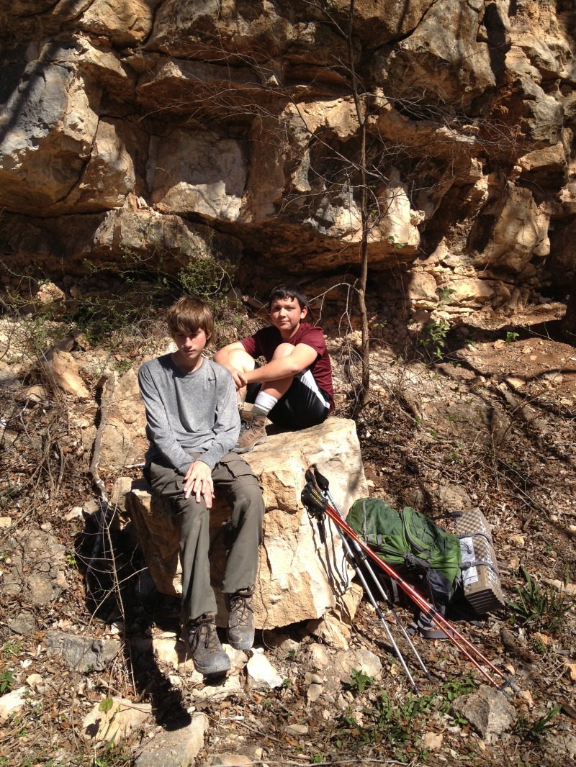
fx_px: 776
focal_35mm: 35
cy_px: 384
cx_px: 288
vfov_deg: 52.6
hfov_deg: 40.7
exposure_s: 1/1151
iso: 50
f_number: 2.4
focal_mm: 4.28
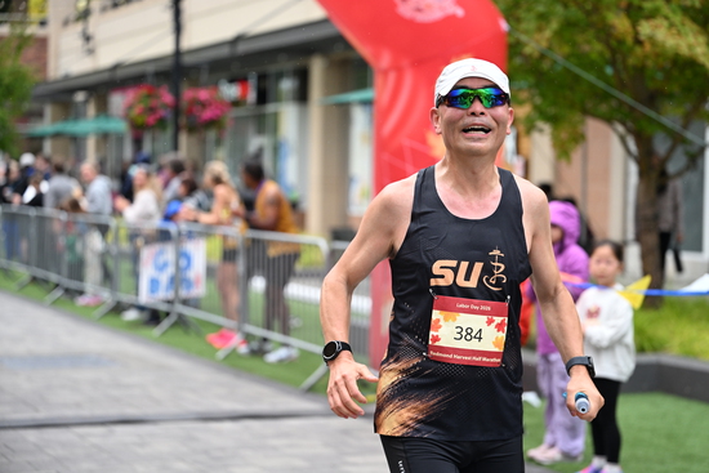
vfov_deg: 16.7
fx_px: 1615
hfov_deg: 24.8
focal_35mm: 82
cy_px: 236
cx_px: 354
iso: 1250
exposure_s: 1/2000
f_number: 2.8
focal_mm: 82
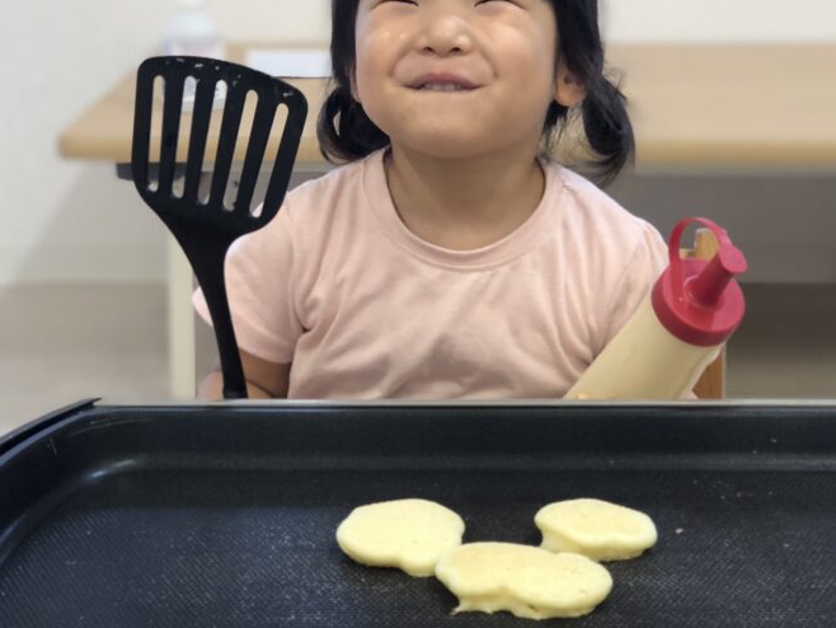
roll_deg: +0.4
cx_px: 405
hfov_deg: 24.7
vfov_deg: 18.6
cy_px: 230
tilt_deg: -14.6
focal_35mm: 79
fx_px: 1909
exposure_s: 1/60
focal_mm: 6
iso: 80
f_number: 2.4
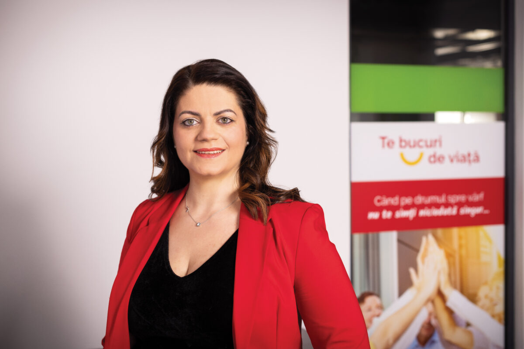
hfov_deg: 39.6
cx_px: 262
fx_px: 728
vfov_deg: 27.0
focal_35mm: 50
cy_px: 174
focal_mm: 50
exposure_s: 1/125
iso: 250
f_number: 4.5
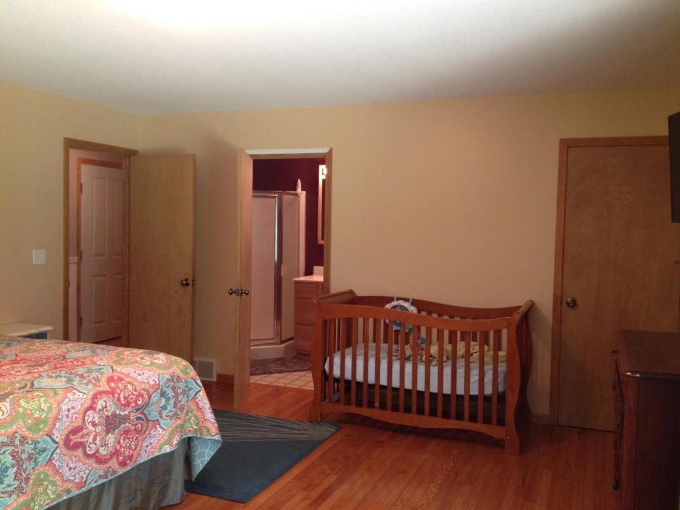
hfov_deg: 52.6
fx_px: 688
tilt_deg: -3.0
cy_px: 255
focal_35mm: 35
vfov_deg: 40.7
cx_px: 340
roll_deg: -1.3
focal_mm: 4.28
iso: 160
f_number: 2.4
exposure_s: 1/20
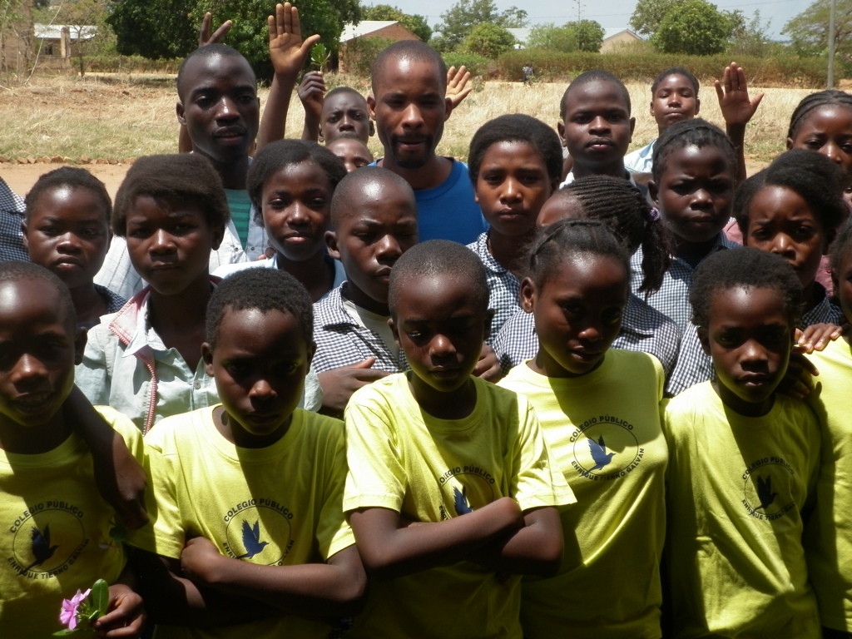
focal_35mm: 62
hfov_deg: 31.2
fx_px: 1526
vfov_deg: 23.7
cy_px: 320
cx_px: 426
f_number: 4.4
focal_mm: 11.1
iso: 80
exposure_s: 1/640
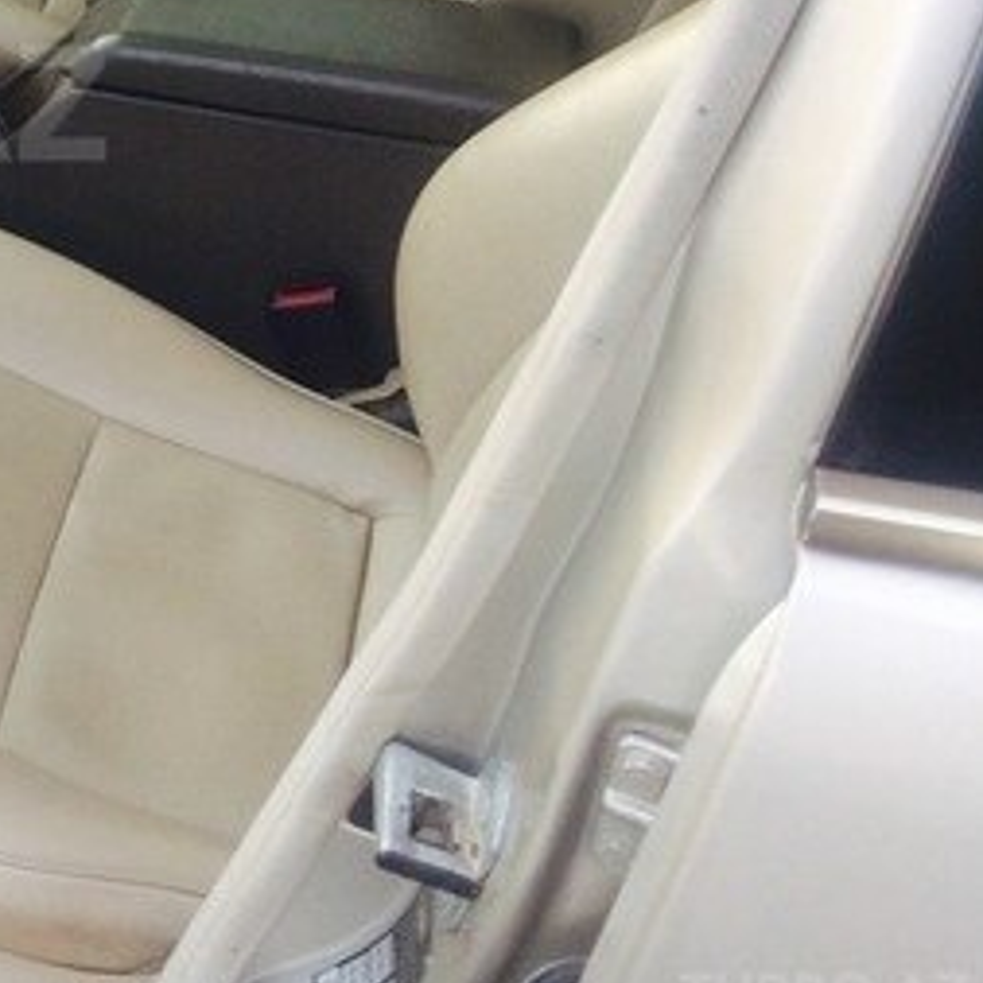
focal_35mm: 67
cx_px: -291
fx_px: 2153
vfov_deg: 25.0
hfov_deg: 22.9
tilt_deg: -31.6
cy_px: 103
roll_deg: -1.1
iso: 40
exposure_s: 1/50
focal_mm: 4.15
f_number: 2.2
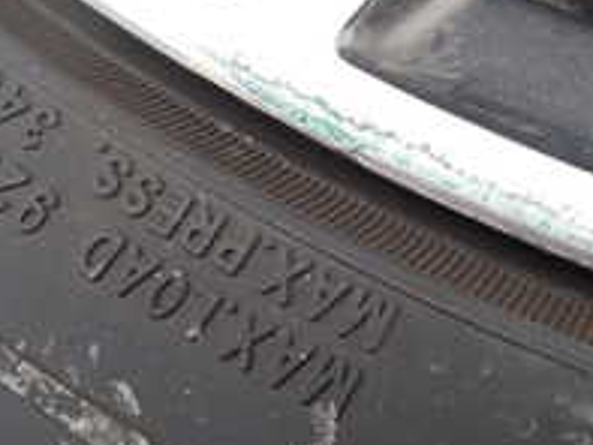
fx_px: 1303
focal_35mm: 76
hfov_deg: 25.6
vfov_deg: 19.3
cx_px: 346
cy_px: 108
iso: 100
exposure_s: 1/250
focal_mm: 4.5
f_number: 2.8
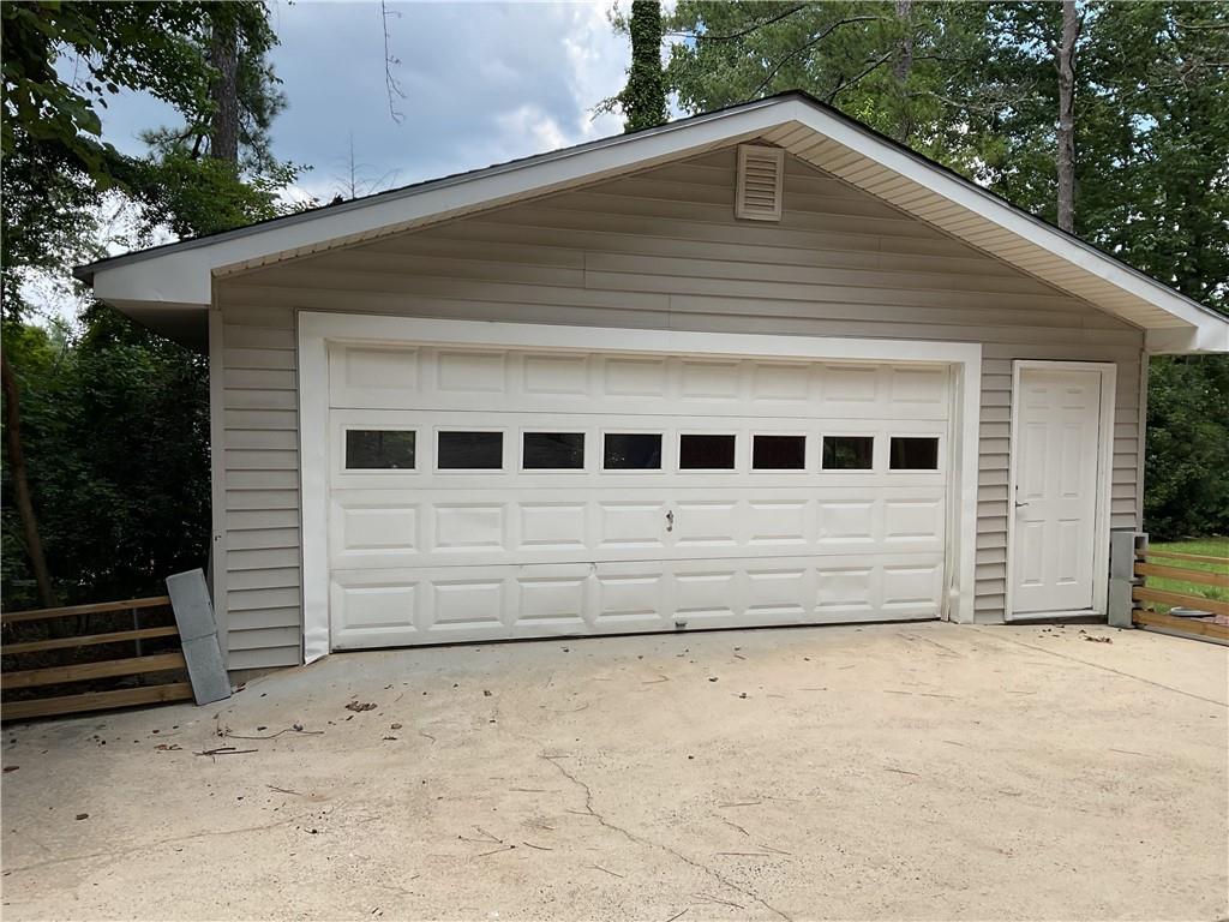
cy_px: 461
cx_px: 614
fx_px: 1030
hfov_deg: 61.7
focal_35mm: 29
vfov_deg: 48.2
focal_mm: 3
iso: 16
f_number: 1.8
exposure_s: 1/540
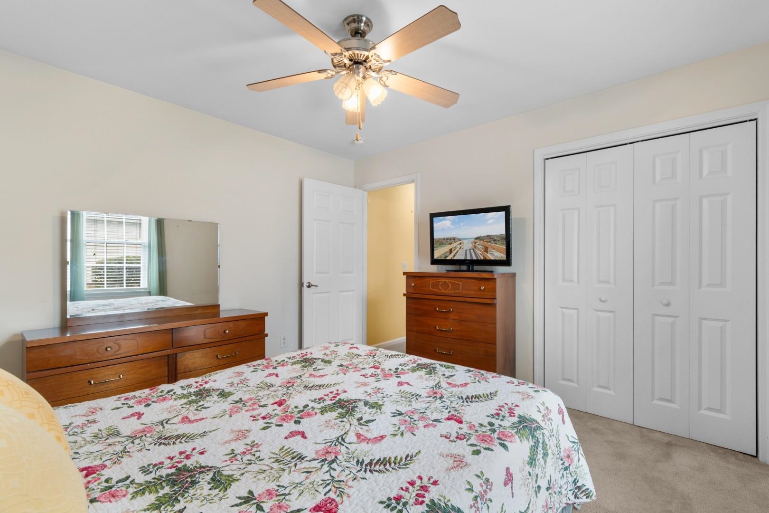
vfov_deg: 77.3
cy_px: 256
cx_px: 384
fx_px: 320
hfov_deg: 100.4
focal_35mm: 15
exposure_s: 1/10
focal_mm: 10
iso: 100
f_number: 4.5
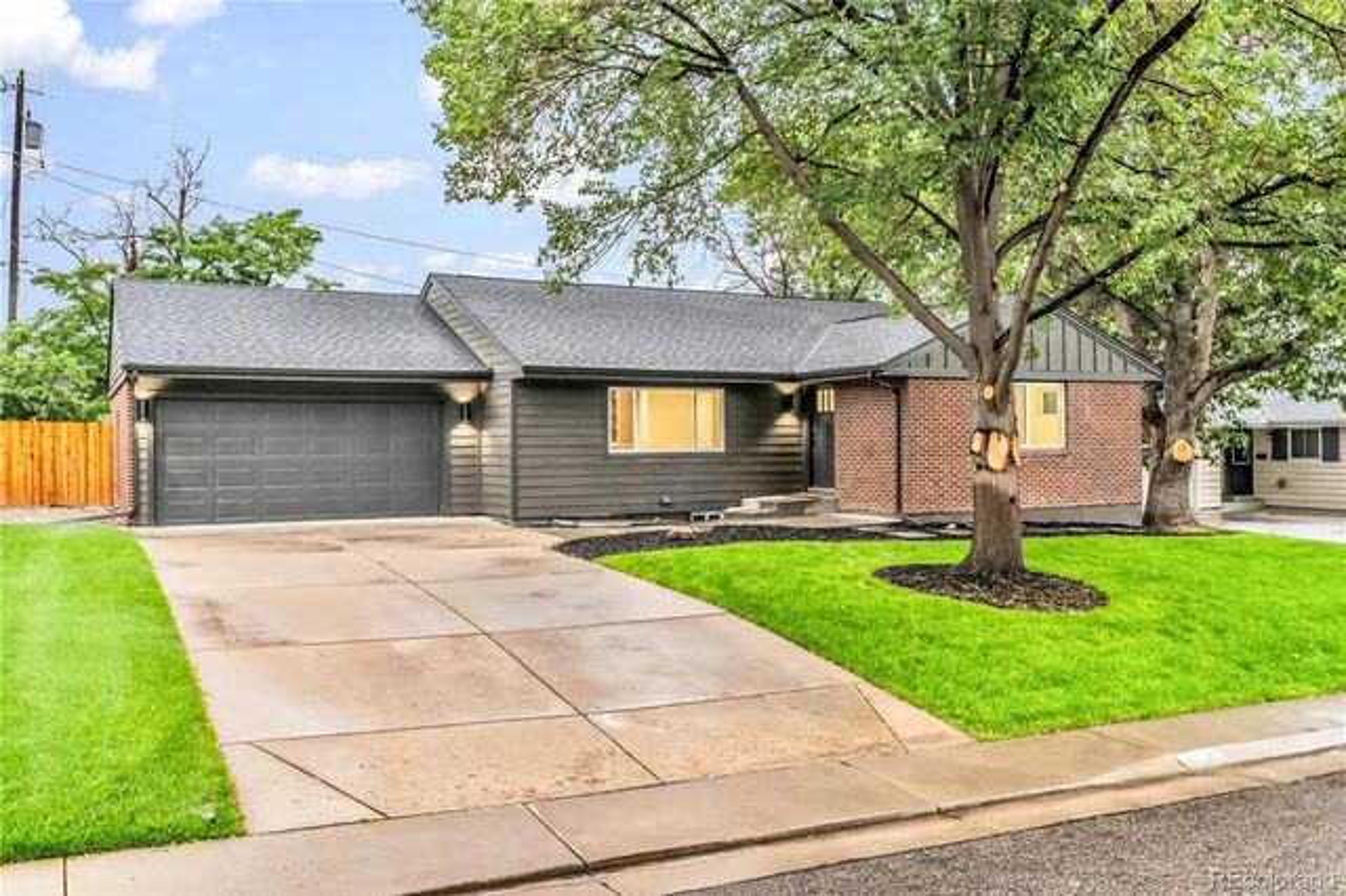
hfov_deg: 62.0
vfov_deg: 43.6
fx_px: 1121
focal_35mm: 30
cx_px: 673
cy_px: 448
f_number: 8
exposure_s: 1/15
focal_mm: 30
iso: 1250
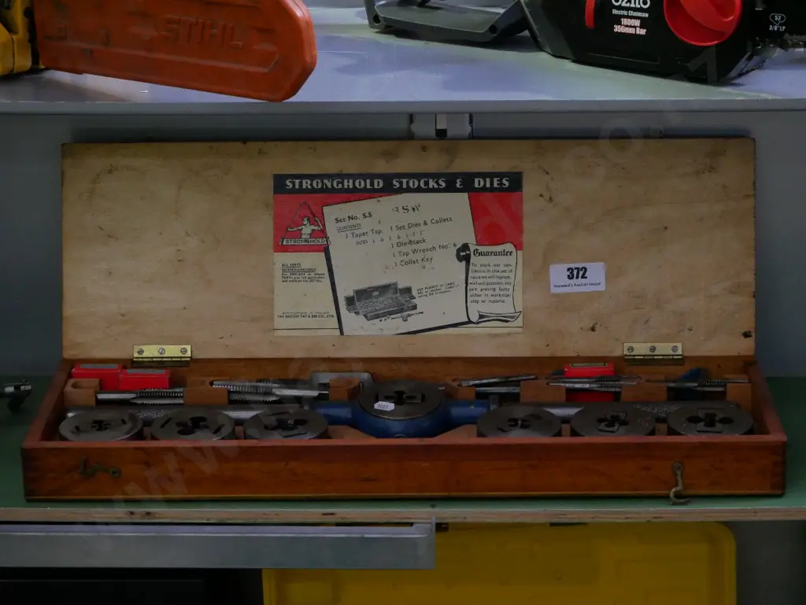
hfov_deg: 21.3
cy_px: 302
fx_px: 2143
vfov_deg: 16.1
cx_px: 403
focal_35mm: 92
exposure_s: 1/60
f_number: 5.6
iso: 3200
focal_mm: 46
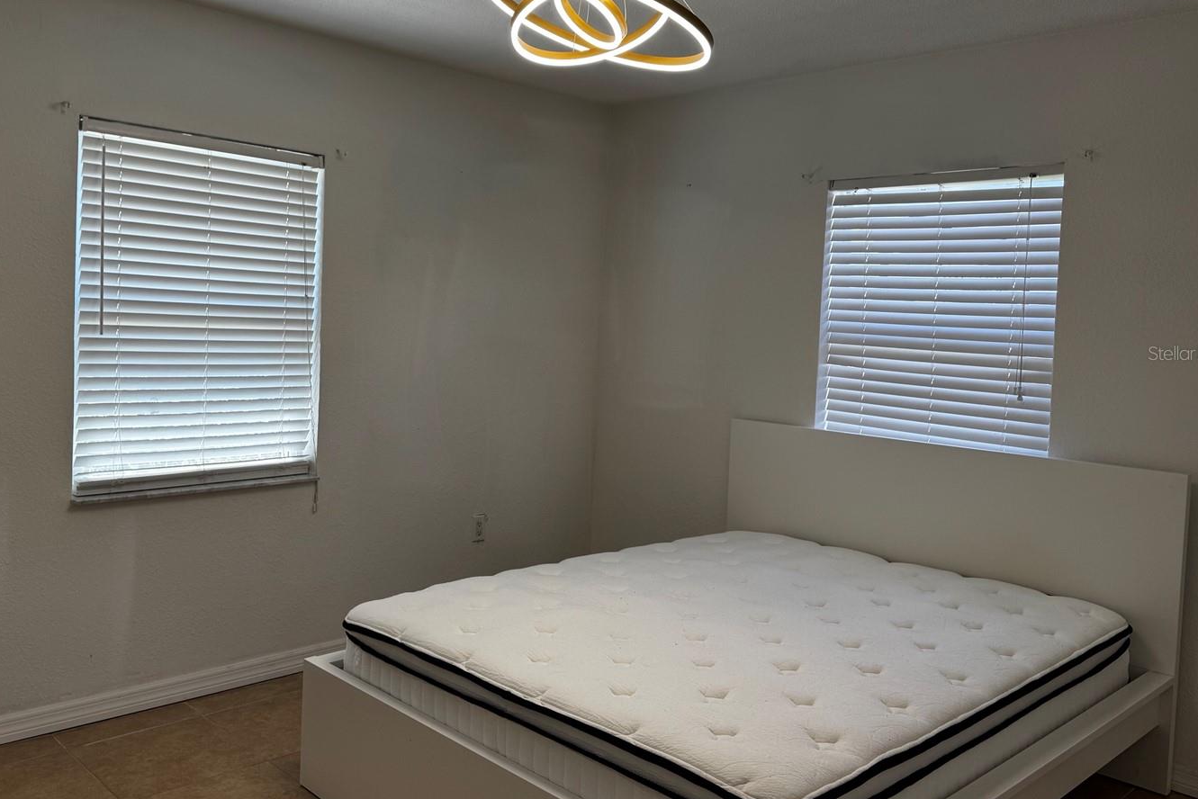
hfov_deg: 61.6
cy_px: 353
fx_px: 998
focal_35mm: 30
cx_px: 513
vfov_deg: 43.6
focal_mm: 6.76
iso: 80
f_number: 1.78
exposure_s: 1/223
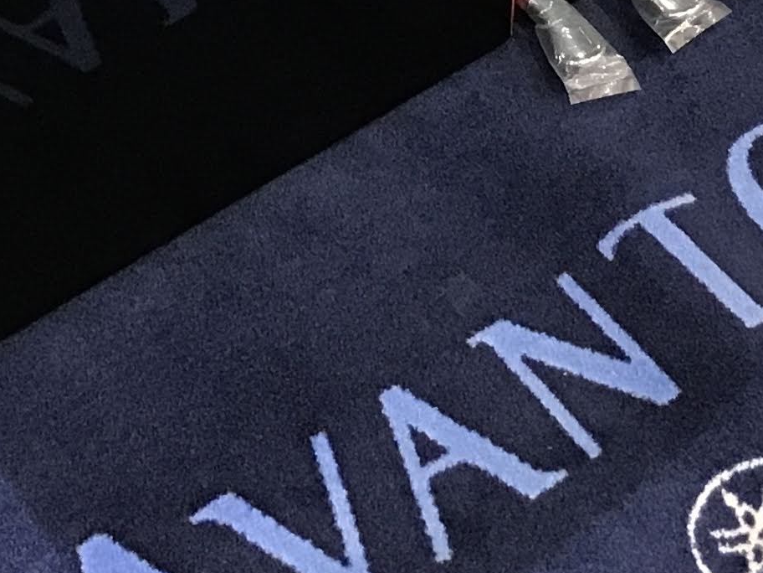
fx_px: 2447
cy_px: -413
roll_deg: -0.7
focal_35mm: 111
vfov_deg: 12.4
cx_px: 465
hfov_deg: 17.7
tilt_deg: -35.6
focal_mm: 3.3
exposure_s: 1/30
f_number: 2.4
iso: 125
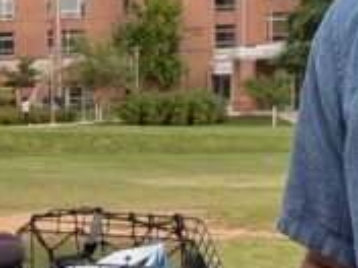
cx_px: -53
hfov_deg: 11.8
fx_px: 1696
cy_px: 319
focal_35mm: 164
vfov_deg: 8.9
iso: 29
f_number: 1.7
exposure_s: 1/421
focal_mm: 4.53
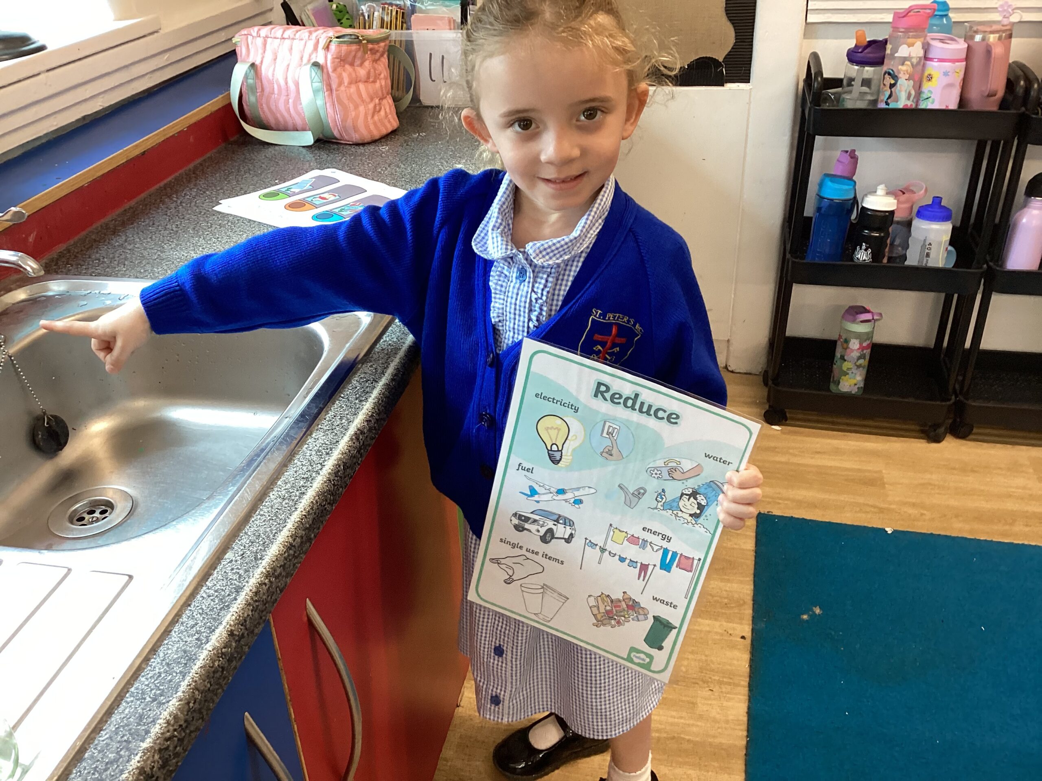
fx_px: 933
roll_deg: +1.3
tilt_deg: -30.1
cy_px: 390
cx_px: 521
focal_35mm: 31
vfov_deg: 45.4
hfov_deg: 58.4
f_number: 2.4
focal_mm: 3.3
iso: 125
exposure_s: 1/50
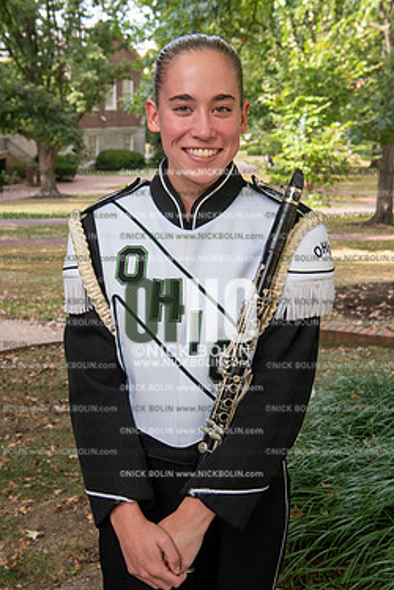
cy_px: 323
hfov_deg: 25.1
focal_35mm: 54
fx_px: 886
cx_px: 191
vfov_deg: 36.8
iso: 500
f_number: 8
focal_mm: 45
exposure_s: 1/100
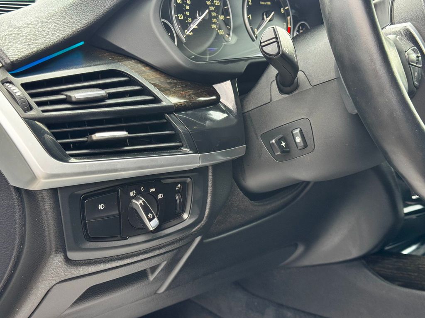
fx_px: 589
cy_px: 159
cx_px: 212
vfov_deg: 30.3
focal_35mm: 48
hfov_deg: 39.7
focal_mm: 6.76
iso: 100
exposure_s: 1/70
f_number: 1.78
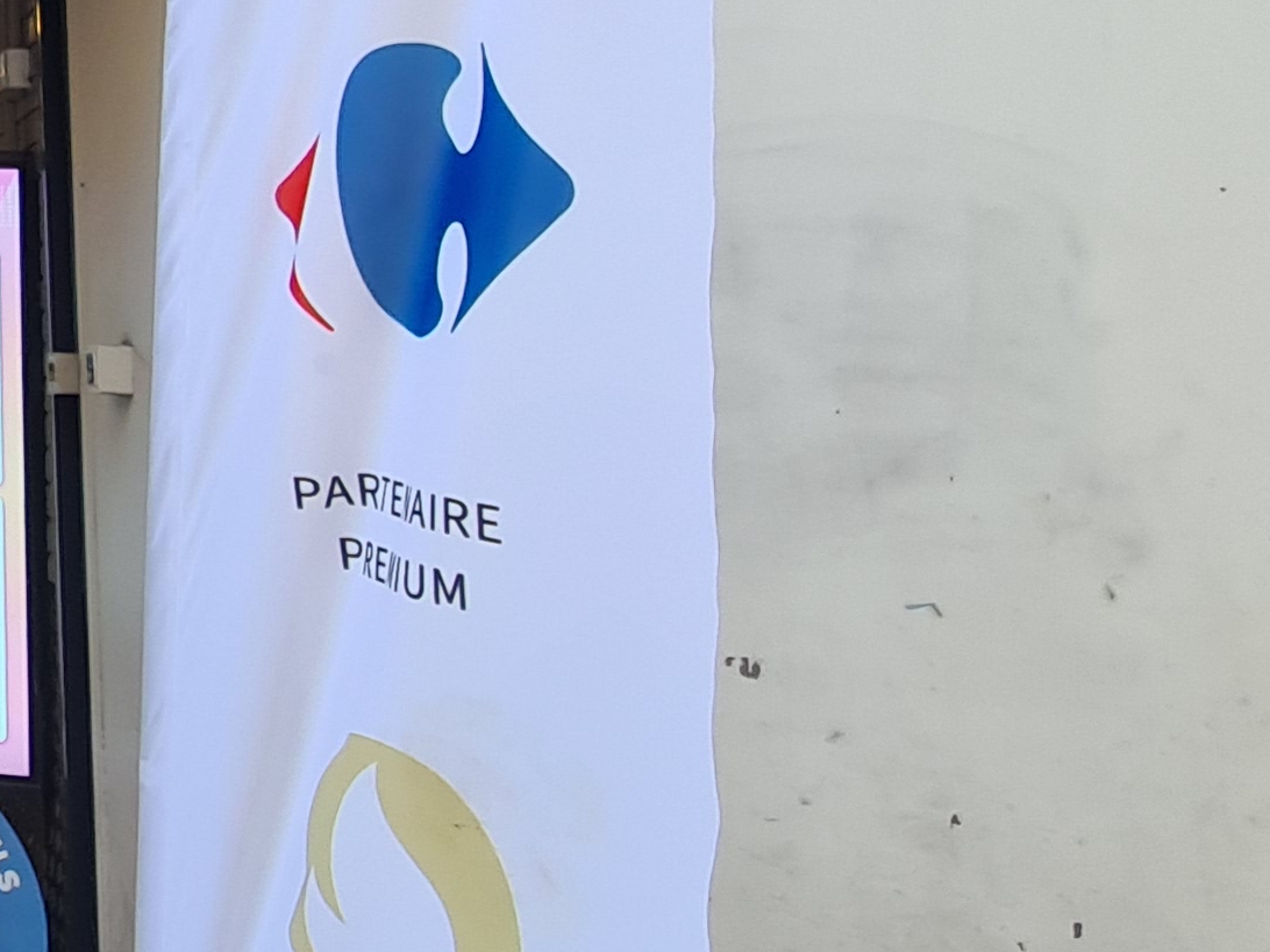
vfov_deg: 28.8
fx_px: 1761
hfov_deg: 24.3
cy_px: 53
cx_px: -863
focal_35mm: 48
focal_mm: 2.2
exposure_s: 1/167
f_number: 2.2
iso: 50
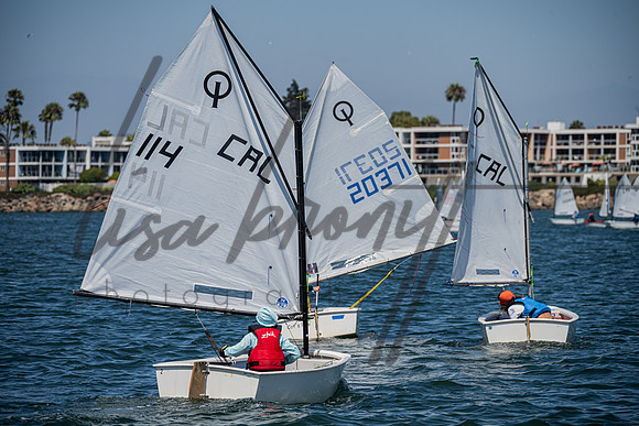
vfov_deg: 6.0
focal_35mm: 230
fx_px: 4083
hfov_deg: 8.9
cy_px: 213
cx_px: 320
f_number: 8
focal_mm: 230
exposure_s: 1/1250
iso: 250
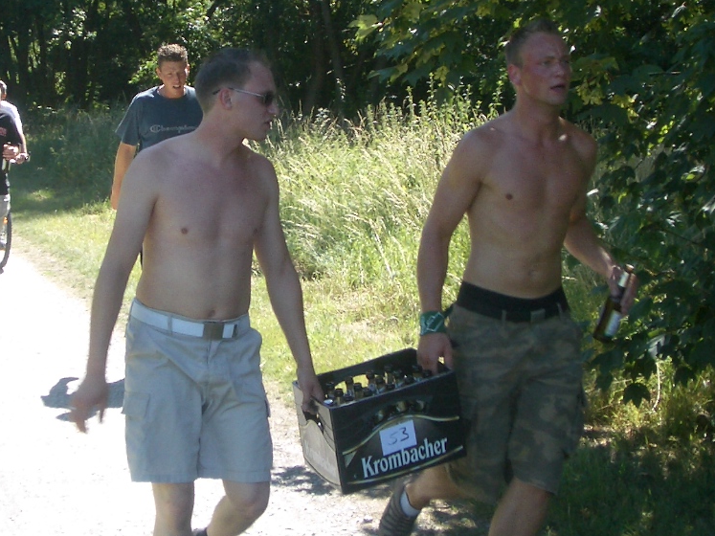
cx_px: 232
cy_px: 175
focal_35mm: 75
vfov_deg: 19.6
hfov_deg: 25.8
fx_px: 1549
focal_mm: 5.8
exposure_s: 1/160
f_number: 4.3
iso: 50
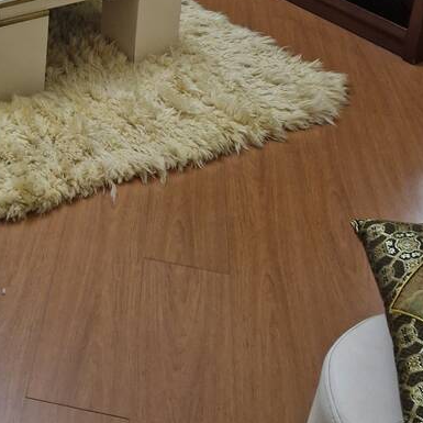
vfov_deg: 26.2
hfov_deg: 28.9
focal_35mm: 57
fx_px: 788
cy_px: -108
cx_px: 46
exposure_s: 1/120
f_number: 1.8
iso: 640
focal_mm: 5.54
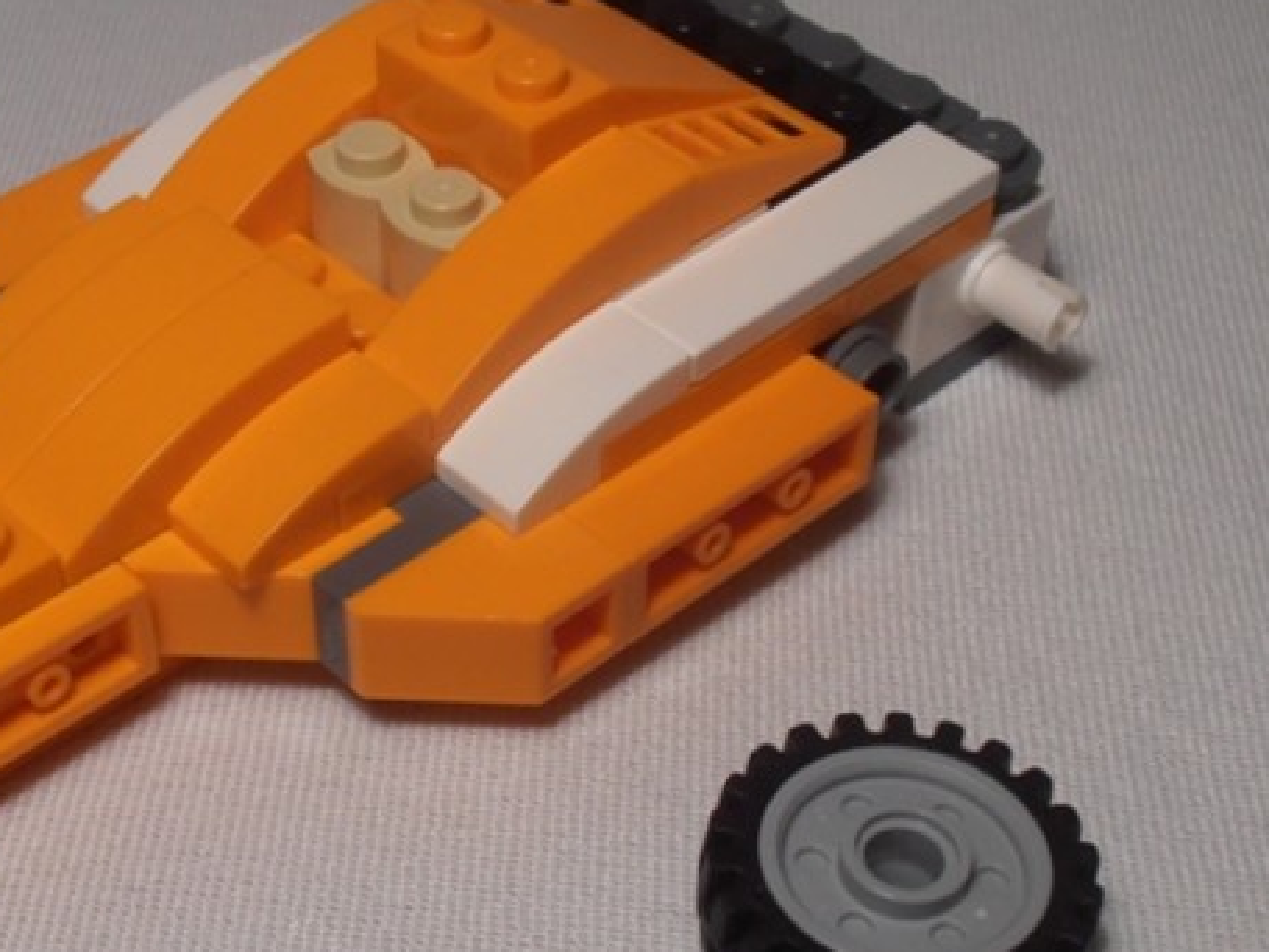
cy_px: 597
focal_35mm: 73
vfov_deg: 20.1
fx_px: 2676
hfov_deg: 26.6
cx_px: 504
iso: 80
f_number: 3.9
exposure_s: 1/50
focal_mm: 6.61
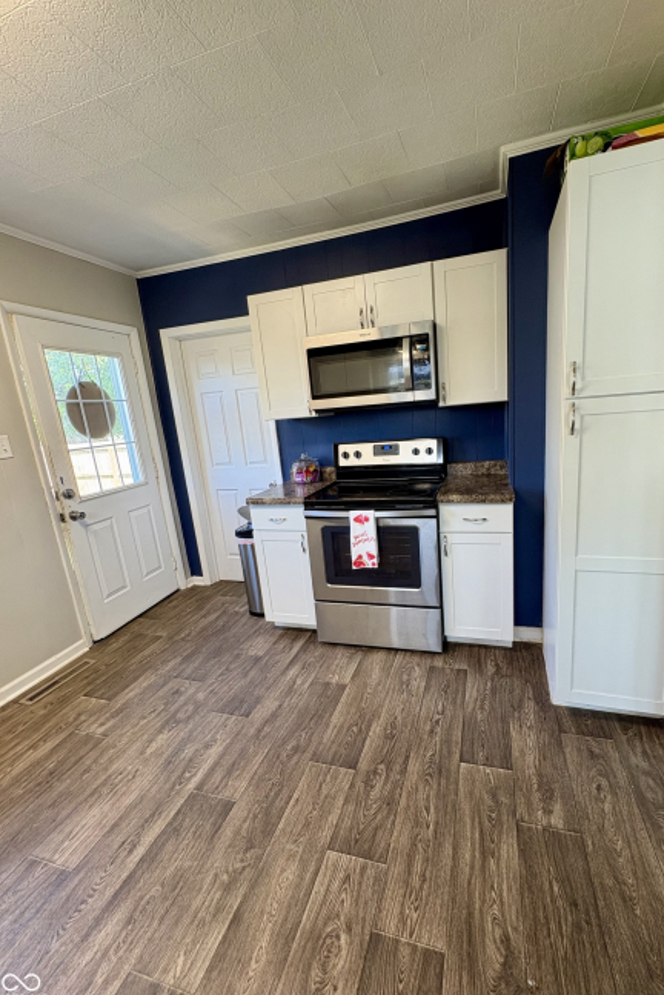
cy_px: 501
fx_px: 415
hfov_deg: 77.2
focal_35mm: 15
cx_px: 366
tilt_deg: -12.7
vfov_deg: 100.4
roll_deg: +4.3
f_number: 2.2
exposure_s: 1/120
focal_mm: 2.22
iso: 200
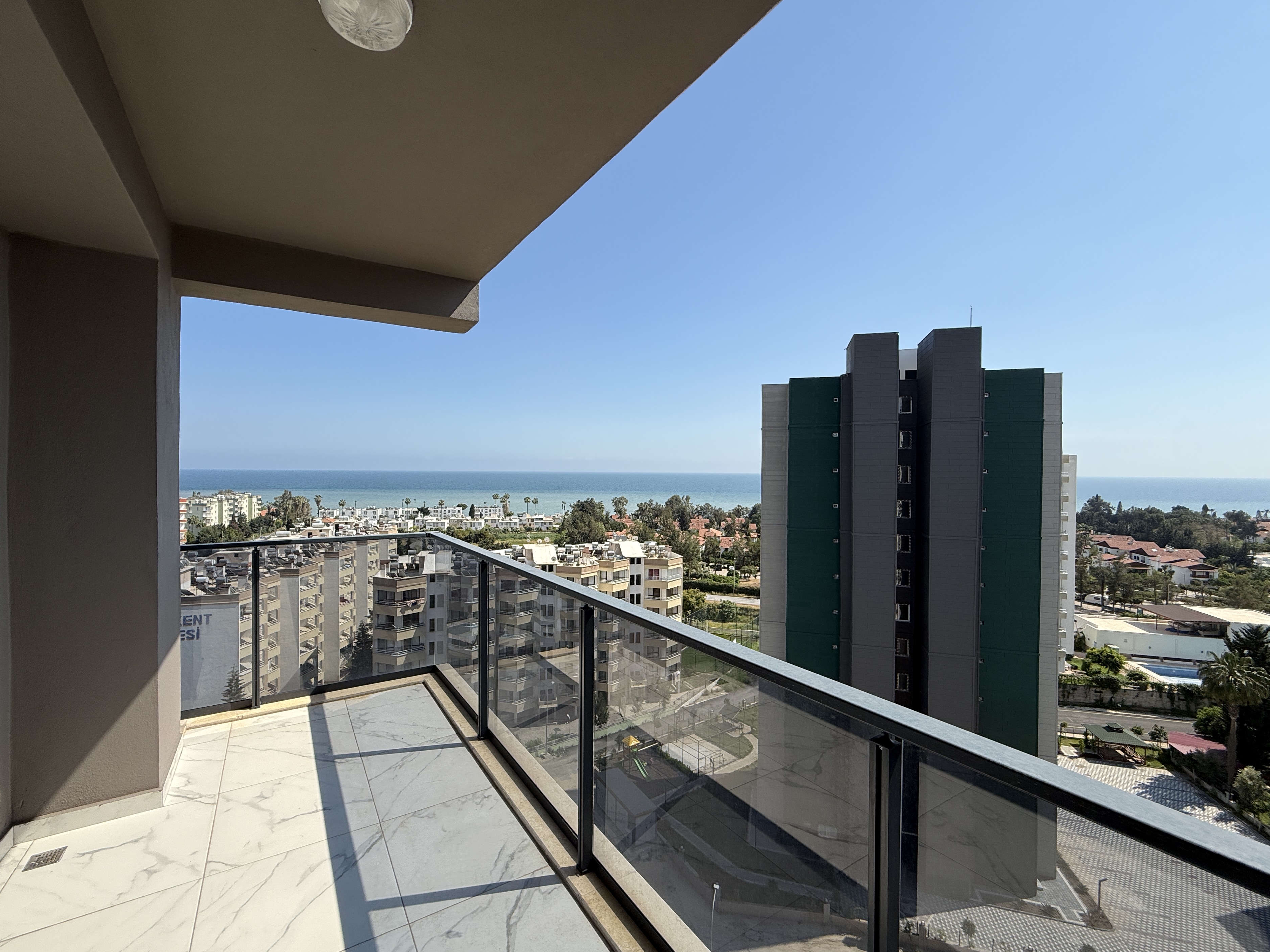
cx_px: 614
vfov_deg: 81.7
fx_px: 550
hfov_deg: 98.1
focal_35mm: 15
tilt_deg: +0.3
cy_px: 477
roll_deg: +0.1
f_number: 2.2
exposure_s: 1/2506
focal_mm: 2.22
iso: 50
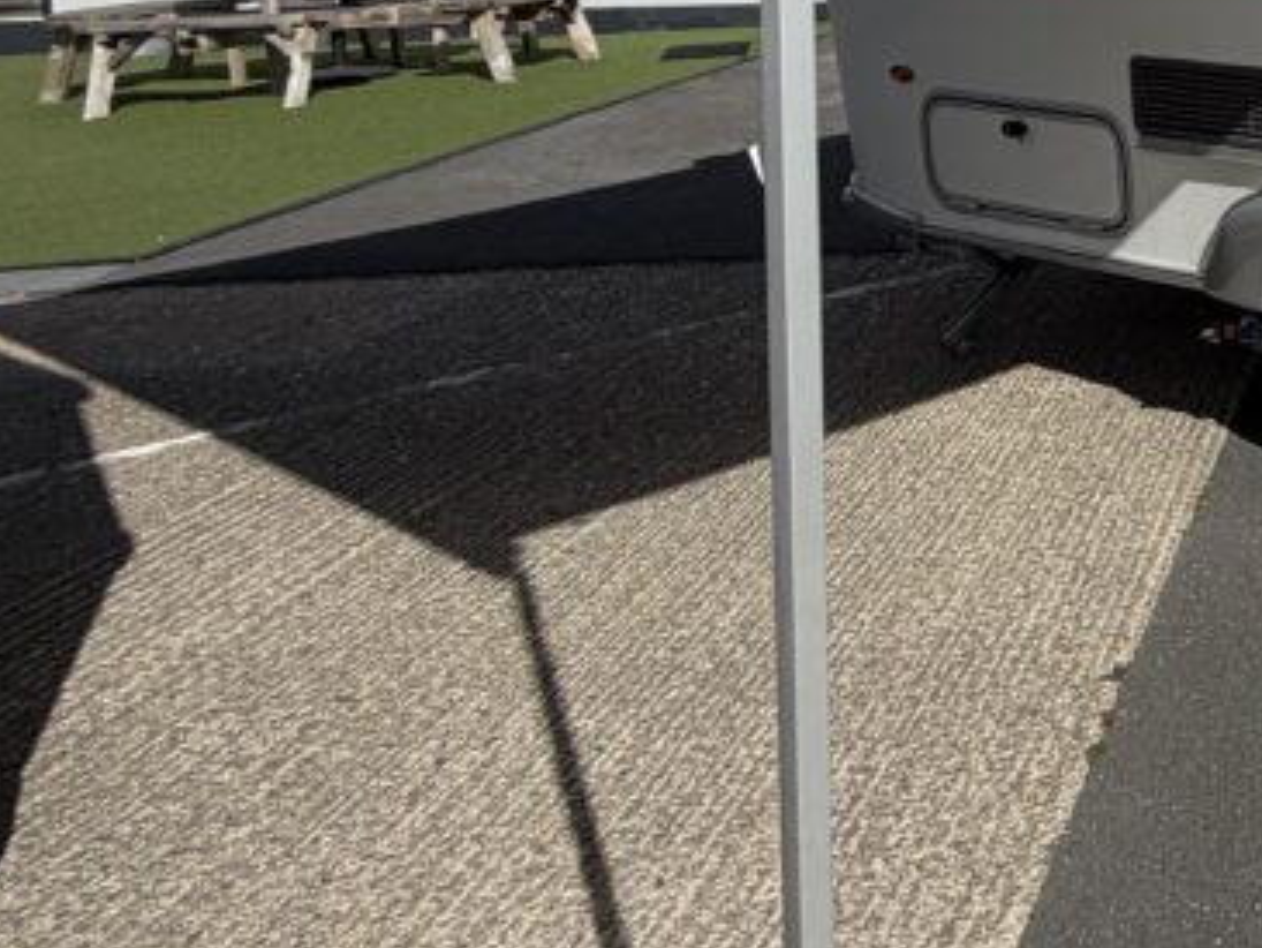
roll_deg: +0.4
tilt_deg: -0.6
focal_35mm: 46
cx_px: 1877
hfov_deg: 28.1
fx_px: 1678
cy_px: -90
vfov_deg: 28.7
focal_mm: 2.22
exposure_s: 1/1431
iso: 20
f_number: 2.2
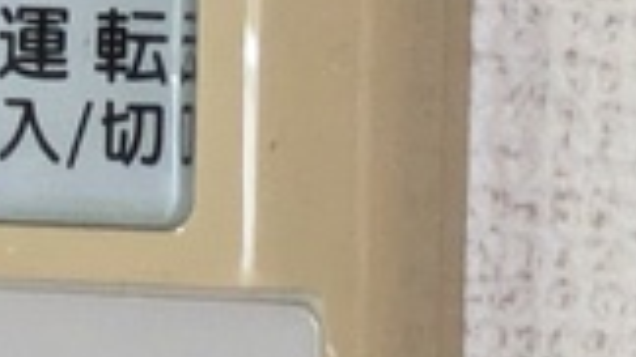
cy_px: 75
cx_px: -369
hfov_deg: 6.4
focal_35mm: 330
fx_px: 5563
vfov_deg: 3.7
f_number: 1.89
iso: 791
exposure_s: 1/60
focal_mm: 5.43
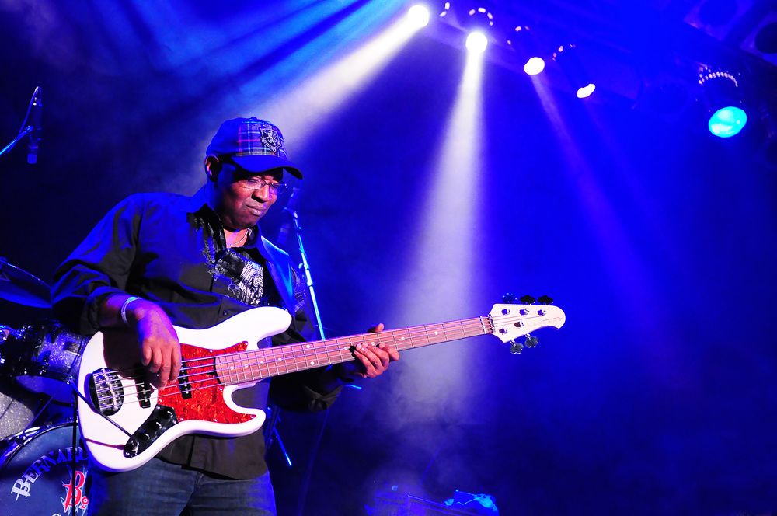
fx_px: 1423
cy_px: 258
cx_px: 388
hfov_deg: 30.5
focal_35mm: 66
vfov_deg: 20.6
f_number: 2.8
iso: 3200
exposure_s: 1/100
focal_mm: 44
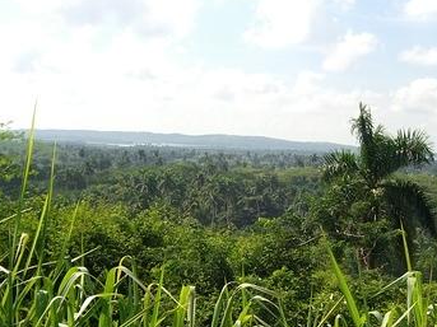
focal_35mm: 71
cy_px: 257
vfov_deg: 20.5
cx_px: 285
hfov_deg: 27.3
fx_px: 896
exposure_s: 1/640
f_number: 4
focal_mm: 7.9
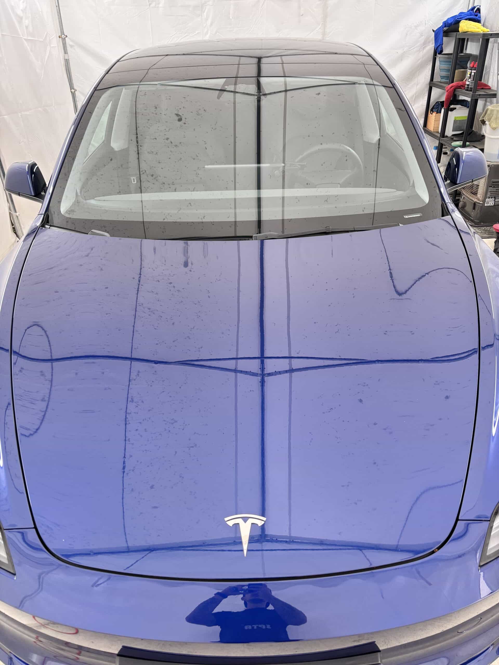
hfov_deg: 53.1
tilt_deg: -31.1
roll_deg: +2.3
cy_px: 332
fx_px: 500
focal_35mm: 26
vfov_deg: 67.3
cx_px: 250
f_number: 1.6
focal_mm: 5.96
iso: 100
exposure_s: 1/100
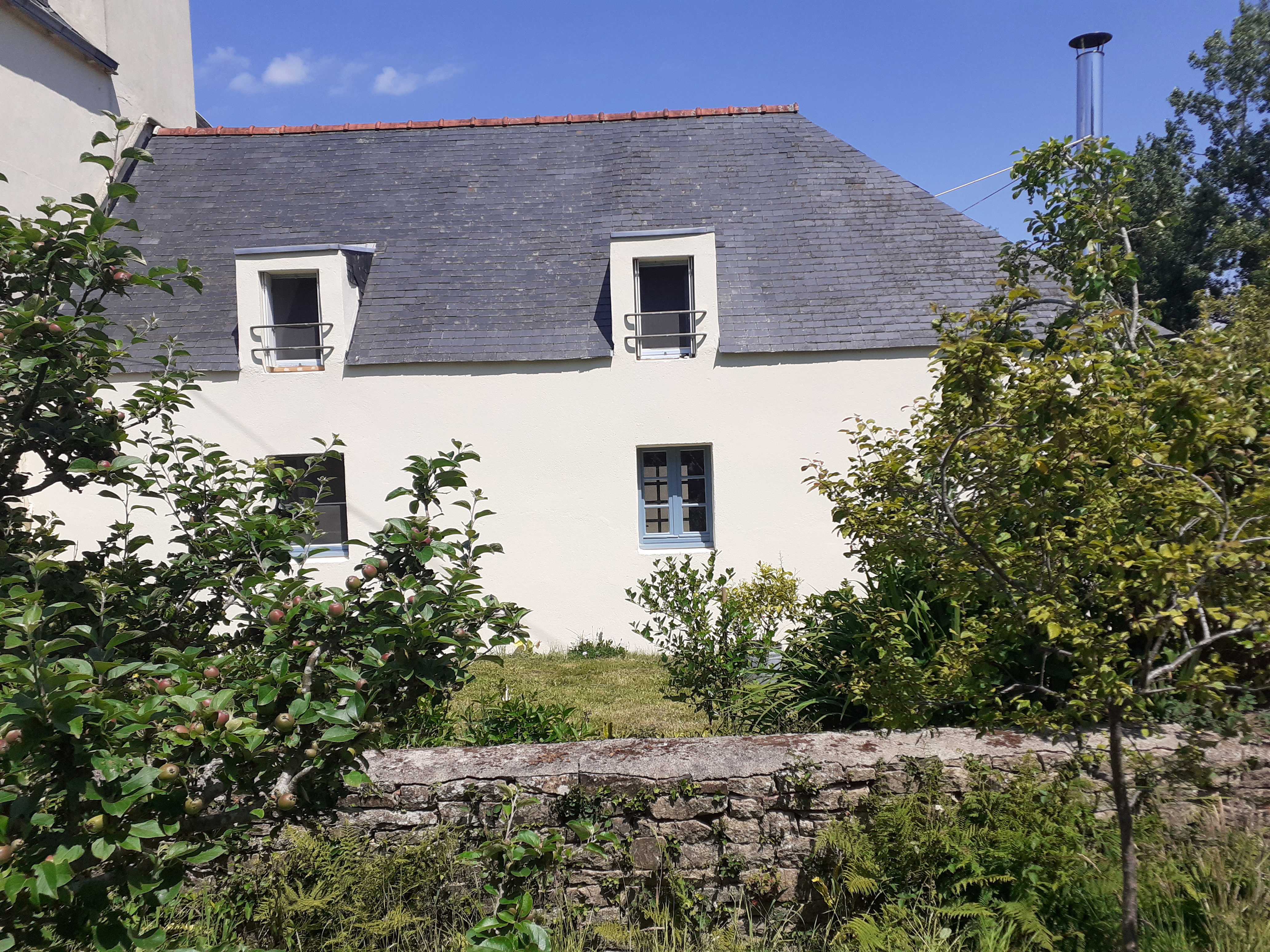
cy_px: 476
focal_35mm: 27
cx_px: 635
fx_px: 991
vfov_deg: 51.4
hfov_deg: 65.3
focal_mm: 3.6
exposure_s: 1/2506
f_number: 1.9
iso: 40
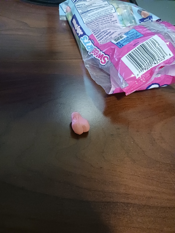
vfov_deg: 65.3
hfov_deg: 51.4
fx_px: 182
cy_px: 116
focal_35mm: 27
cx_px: 88
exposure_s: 1/15
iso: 2000
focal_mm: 4
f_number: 1.8
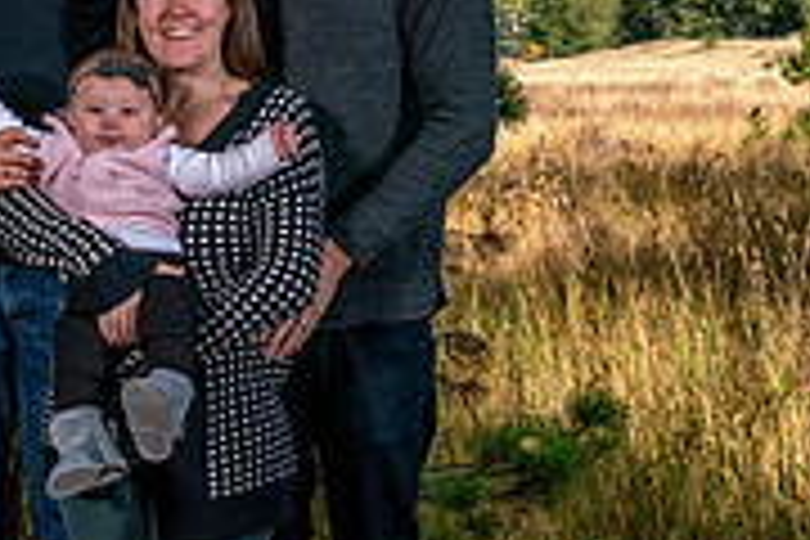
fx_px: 2542
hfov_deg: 16.9
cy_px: 218
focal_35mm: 113
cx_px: -292
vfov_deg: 12.1
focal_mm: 35
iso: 160
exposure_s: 1/1000
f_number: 5
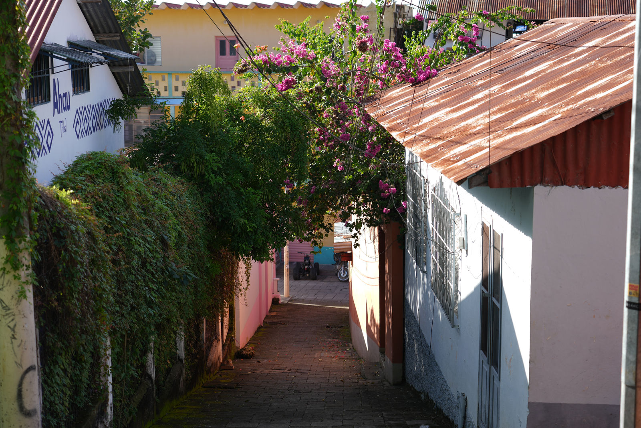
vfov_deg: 21.6
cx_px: 320
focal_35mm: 63
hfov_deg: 31.9
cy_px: 214
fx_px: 1122
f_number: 4
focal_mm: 63
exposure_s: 1/160
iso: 50
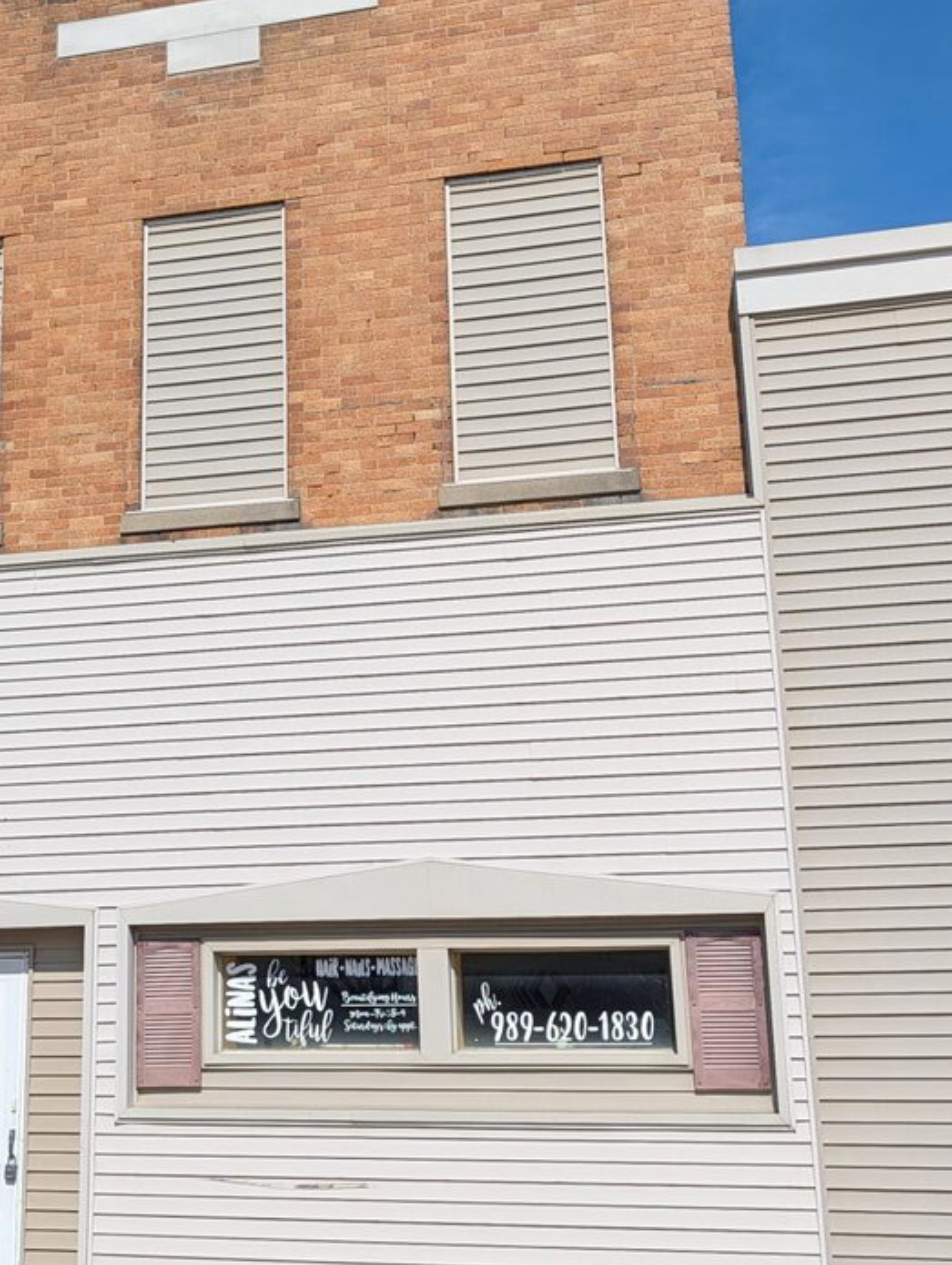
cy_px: 538
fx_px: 1720
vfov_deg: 40.3
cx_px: 233
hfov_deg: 30.4
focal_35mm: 47
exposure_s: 1/2252
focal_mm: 6.9
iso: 30
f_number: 1.68
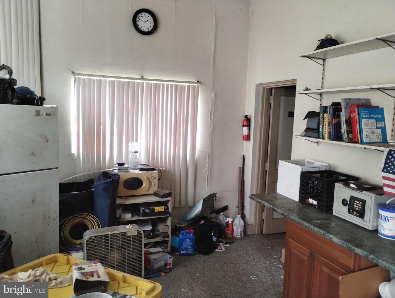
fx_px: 320
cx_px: 198
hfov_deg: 63.4
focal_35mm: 28
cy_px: 149
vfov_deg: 49.8
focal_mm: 4.27
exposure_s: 1/30
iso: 366
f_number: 1.8
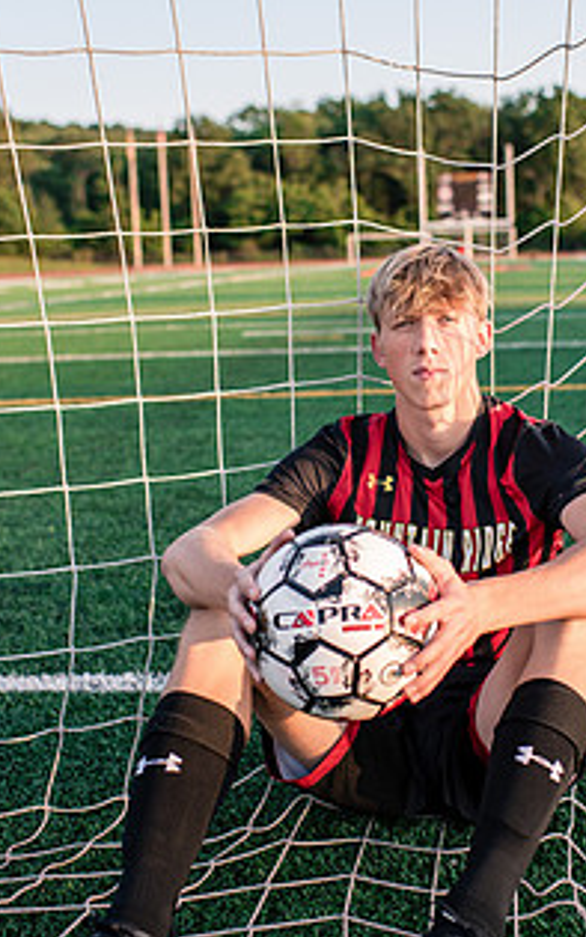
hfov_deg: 25.2
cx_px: 399
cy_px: 425
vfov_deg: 39.5
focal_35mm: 51
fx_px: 1303
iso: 320
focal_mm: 35
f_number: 2.8
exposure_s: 1/640
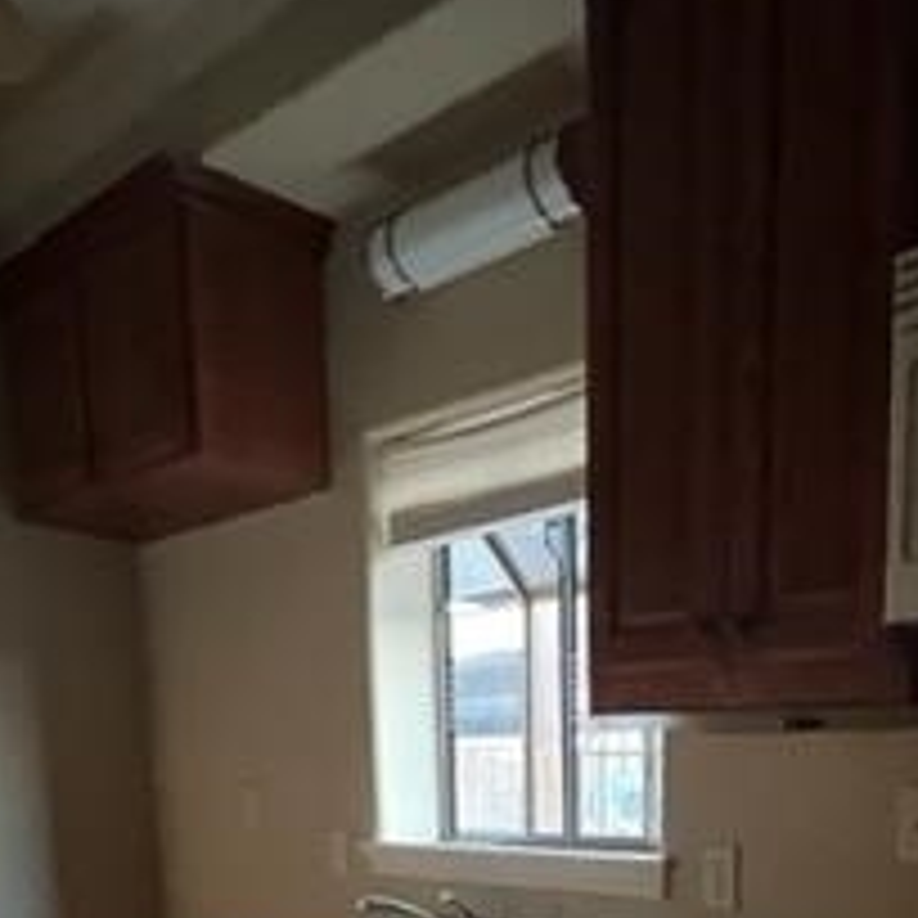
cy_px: 1044
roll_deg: -1.3
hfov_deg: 43.1
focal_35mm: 36
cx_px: 778
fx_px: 1080
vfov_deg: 37.4
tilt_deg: -12.6
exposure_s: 1/30
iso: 2000
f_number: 1.8
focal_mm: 1.57
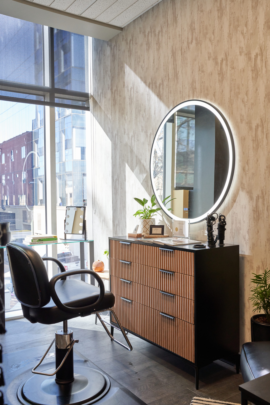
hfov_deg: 38.2
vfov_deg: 54.8
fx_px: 390
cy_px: 202
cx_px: 135
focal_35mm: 35
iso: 1000
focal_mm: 34.7
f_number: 7.1
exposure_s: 1/100
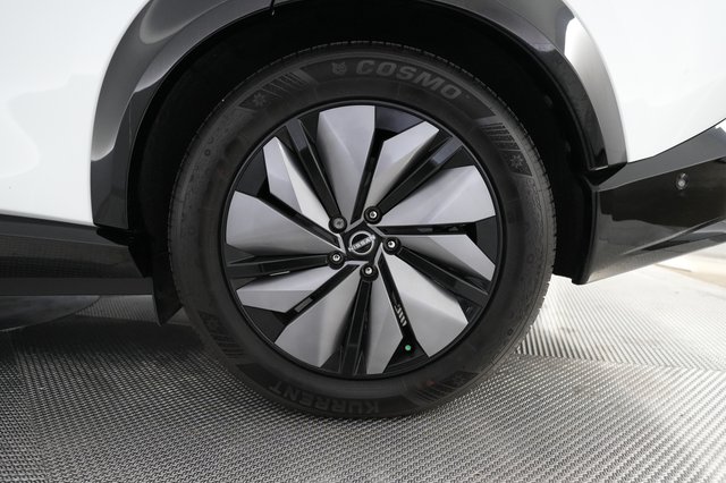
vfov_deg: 53.1
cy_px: 242
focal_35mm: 24
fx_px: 484
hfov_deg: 73.8
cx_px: 363
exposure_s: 1/160
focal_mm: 24
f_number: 2.8
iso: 5000
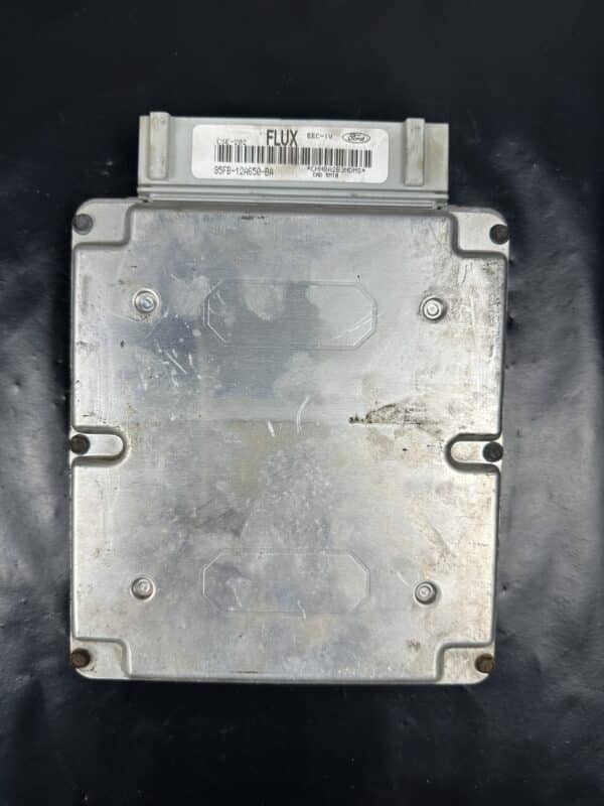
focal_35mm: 24
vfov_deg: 71.6
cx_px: 302
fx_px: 558
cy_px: 403
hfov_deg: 56.8
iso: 50
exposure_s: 1/102
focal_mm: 6.86
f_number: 1.78
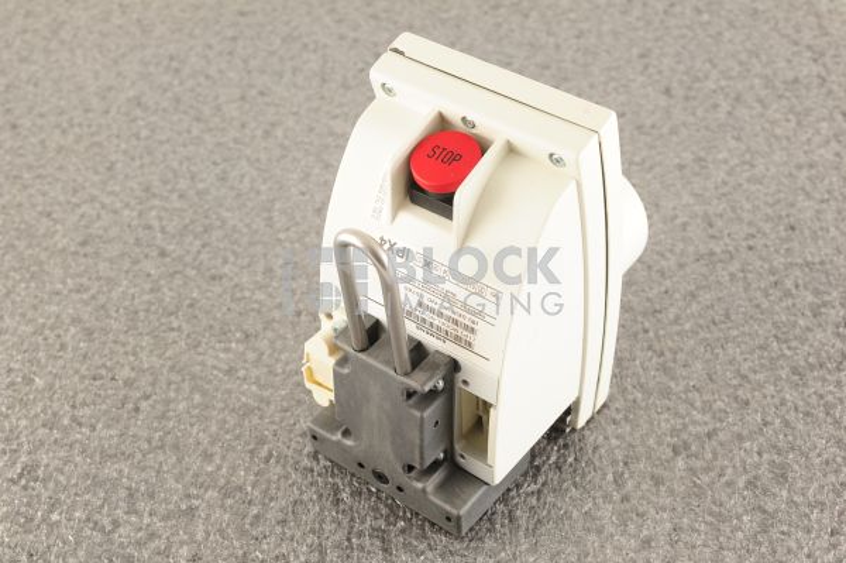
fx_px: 1174
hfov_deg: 39.6
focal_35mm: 50
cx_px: 423
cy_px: 282
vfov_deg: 26.9
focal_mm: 50
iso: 1600
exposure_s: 1/160
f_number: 11
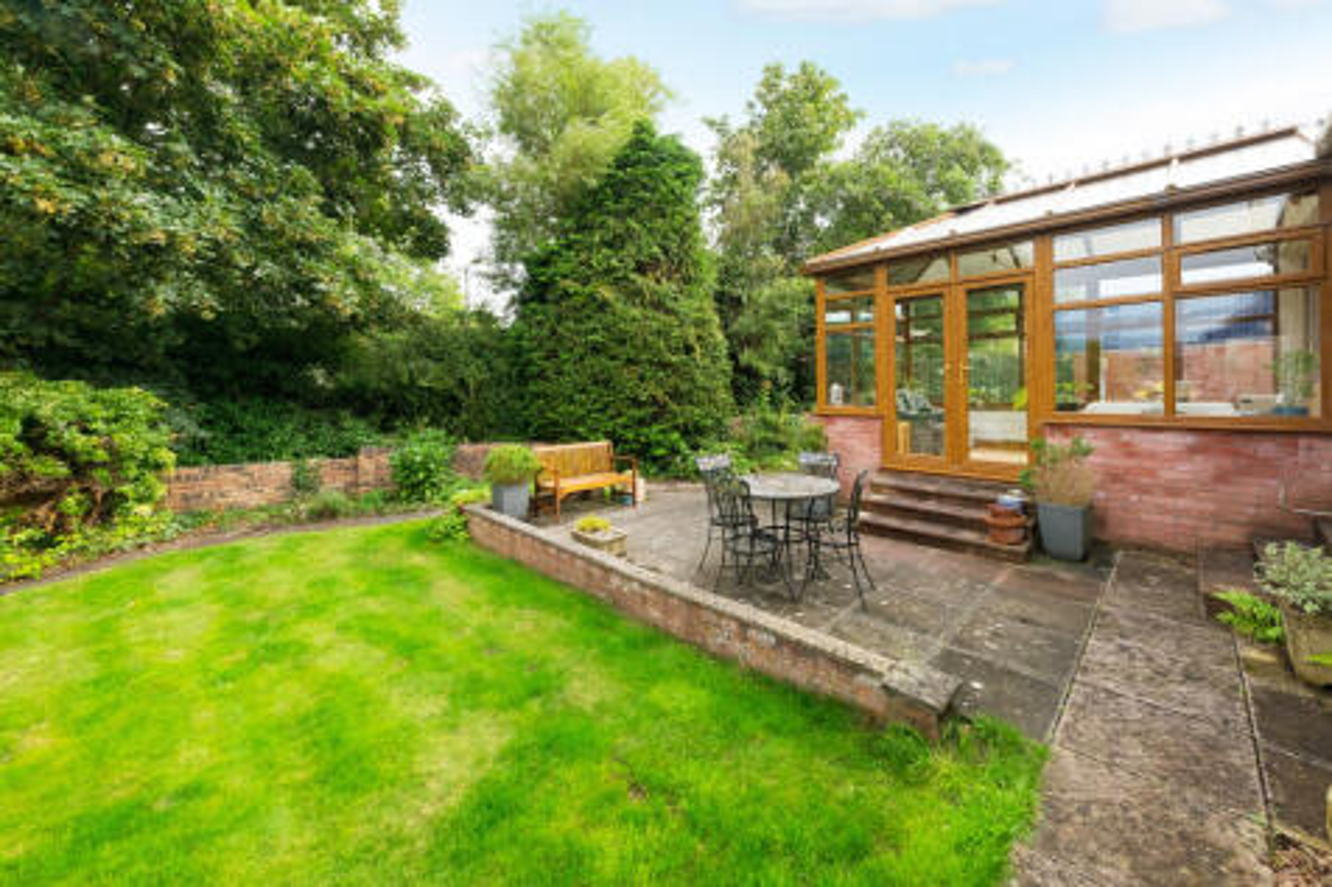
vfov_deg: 85.4
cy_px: 444
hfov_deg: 108.3
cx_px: 666
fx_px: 481
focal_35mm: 13
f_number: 10
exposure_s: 1/80
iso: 400
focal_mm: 8.7
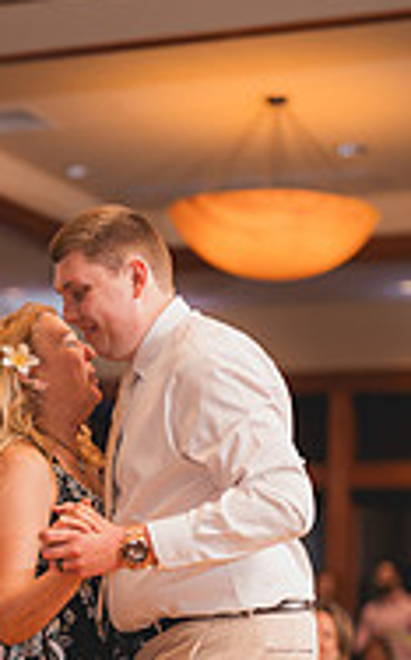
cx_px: 39
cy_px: 583
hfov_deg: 10.6
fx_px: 2193
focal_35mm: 122
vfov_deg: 16.9
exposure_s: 1/250
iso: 125
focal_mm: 50
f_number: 1.2
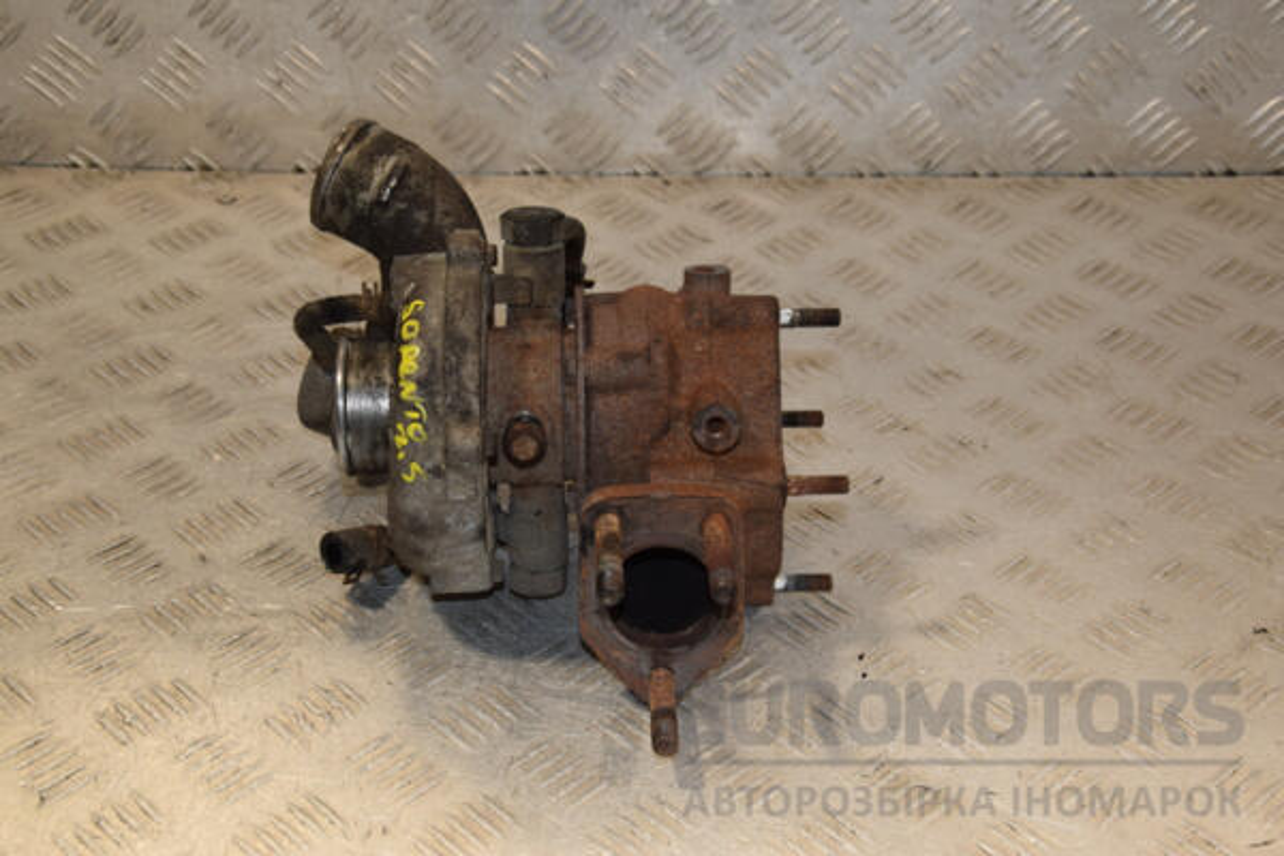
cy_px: 428
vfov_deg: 21.6
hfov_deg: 31.9
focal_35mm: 63
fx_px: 2247
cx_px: 642
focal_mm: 42
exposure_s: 1/200
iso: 800
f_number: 6.3
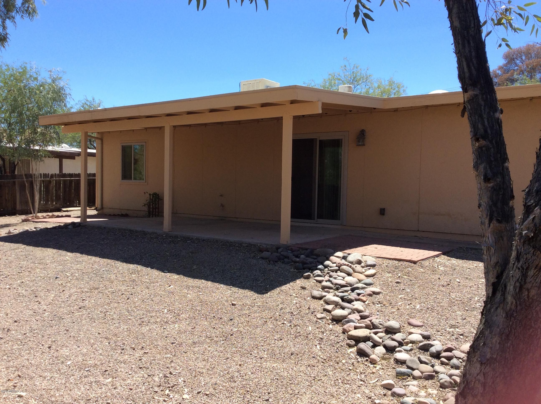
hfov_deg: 56.9
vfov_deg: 44.1
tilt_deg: -0.2
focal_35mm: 32
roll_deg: -1.4
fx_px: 499
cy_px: 202
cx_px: 270
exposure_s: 1/953
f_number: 2.4
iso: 32
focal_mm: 3.3
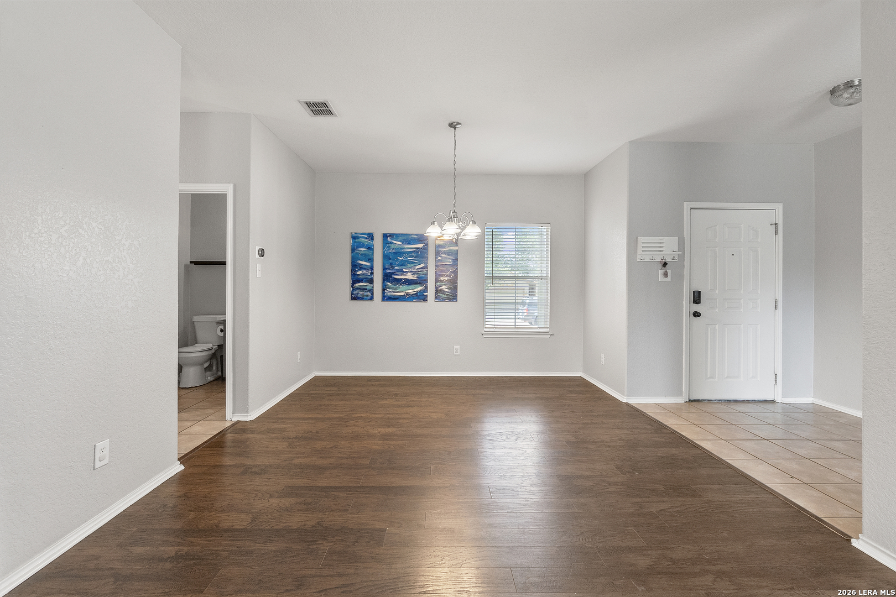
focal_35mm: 15
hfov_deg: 100.4
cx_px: 448
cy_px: 298
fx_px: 373
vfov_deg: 77.3
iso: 320
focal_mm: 10
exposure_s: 1/13
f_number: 6.3
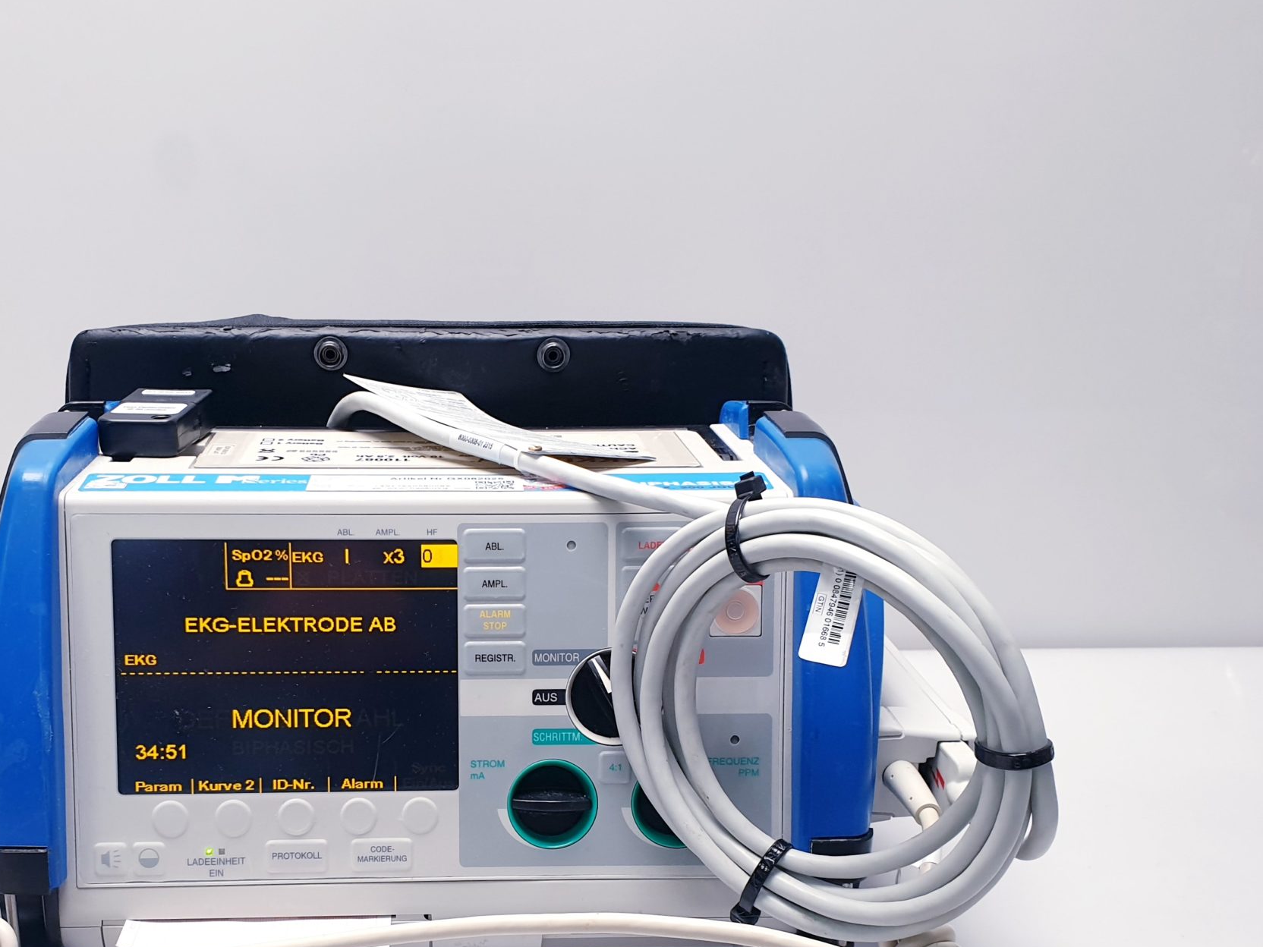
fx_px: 1459
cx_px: 474
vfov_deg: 35.2
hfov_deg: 46.4
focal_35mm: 40
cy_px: 700
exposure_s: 1/50
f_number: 2.4
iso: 80
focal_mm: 4.3
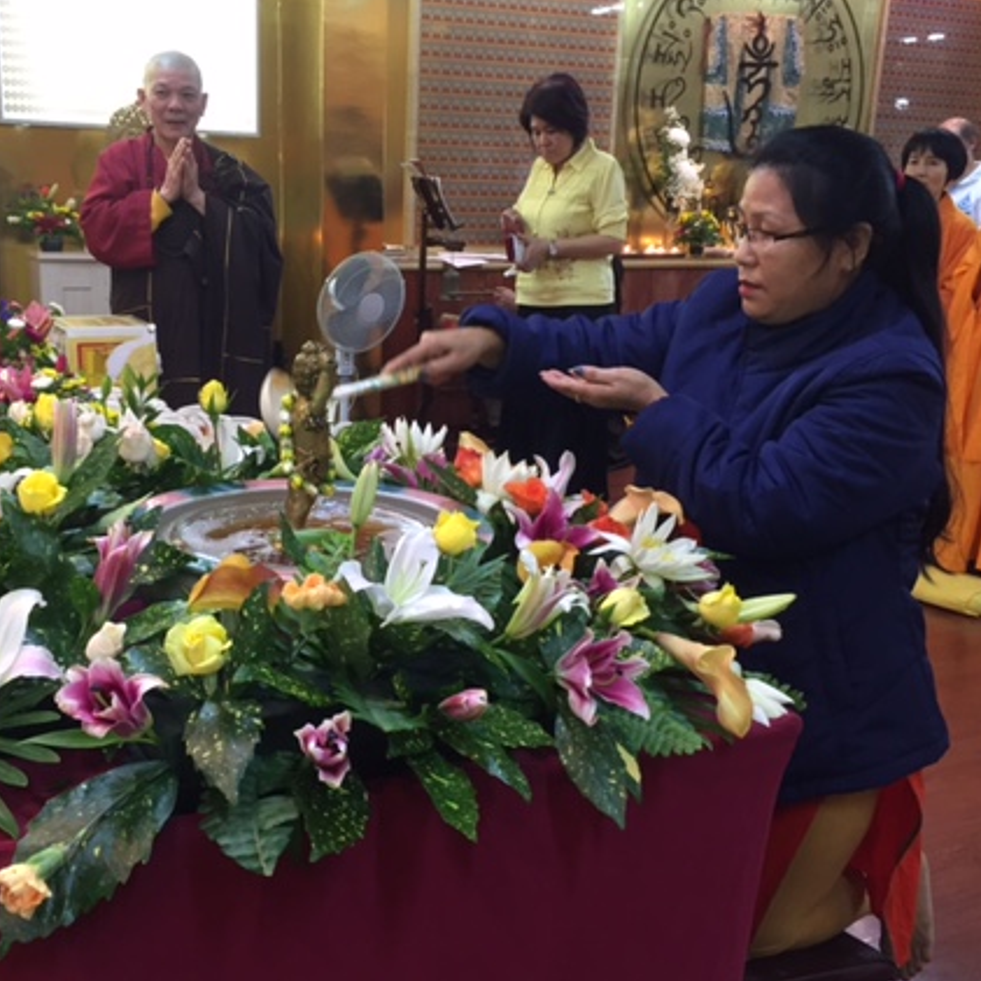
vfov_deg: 42.8
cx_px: 422
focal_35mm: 39
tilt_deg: -16.8
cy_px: 534
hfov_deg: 42.7
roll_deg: -4.2
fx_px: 1250
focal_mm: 4.15
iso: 160
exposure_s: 1/33
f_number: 2.2
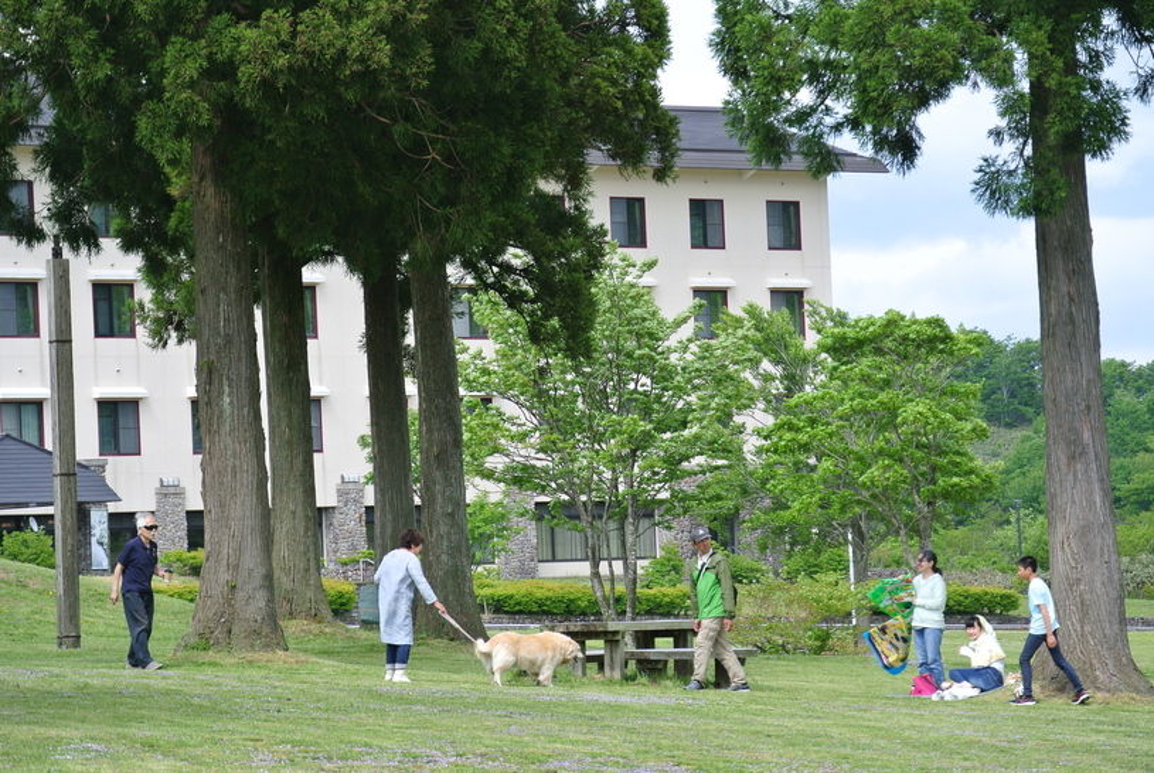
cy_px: 386
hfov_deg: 10.6
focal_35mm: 193
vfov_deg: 7.1
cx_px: 577
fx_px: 6196
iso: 100
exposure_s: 1/200
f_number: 4.8
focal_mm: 71.6
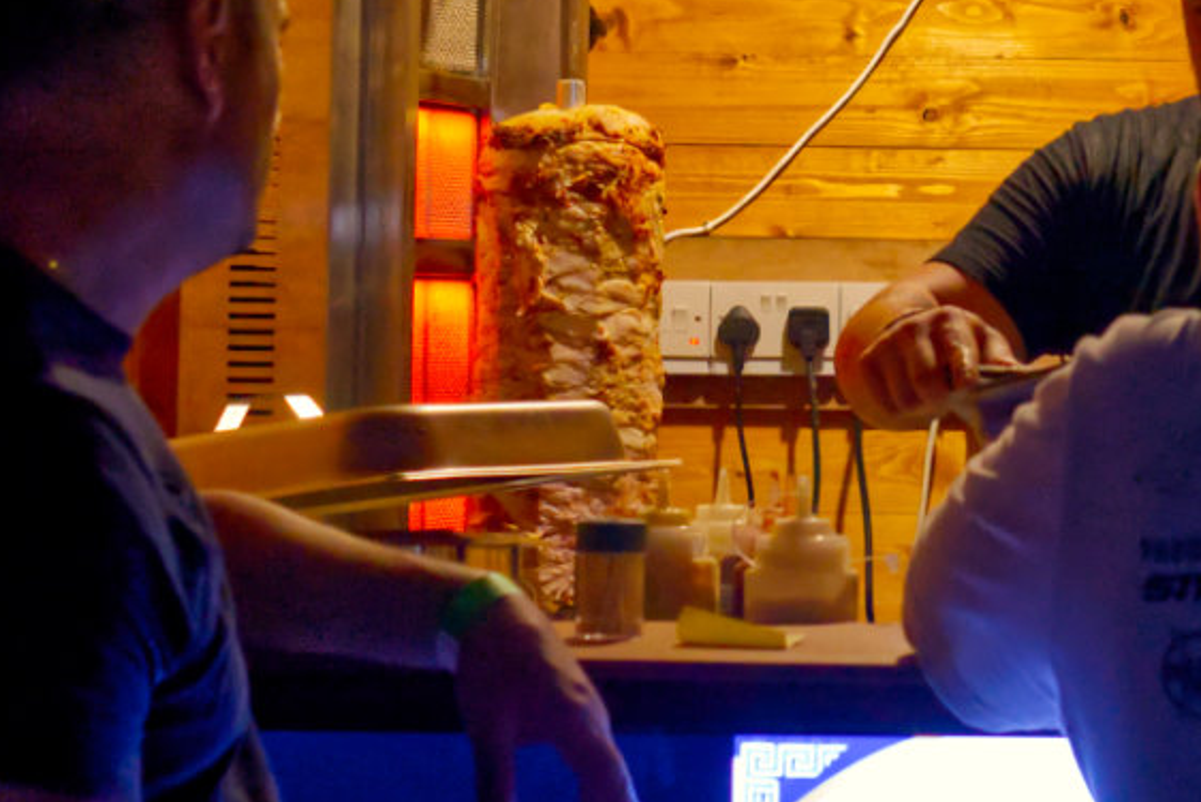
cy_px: 390
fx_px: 2736
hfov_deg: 24.7
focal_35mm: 82
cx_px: 744
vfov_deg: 16.7
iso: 6400
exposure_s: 1/160
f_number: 3.2
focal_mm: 30
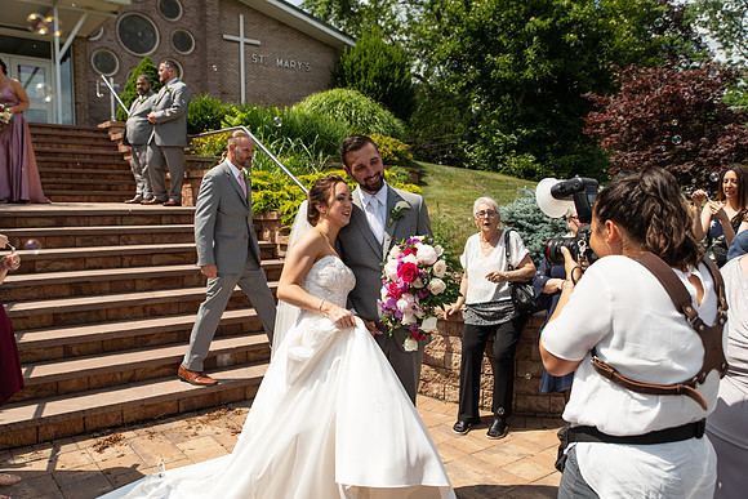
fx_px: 644
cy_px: 250
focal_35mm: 31
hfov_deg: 60.3
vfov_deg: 42.3
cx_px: 374
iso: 125
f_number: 4
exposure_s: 1/1250
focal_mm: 31
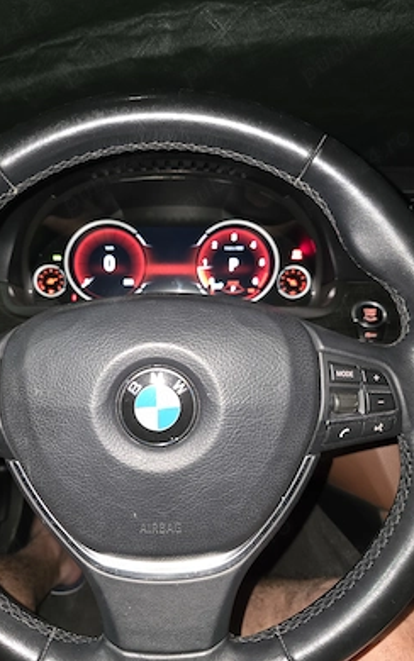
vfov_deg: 72.5
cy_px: 329
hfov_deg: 49.1
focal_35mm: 25
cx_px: 176
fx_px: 451
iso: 320
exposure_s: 1/12
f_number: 1.7
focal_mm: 6.3
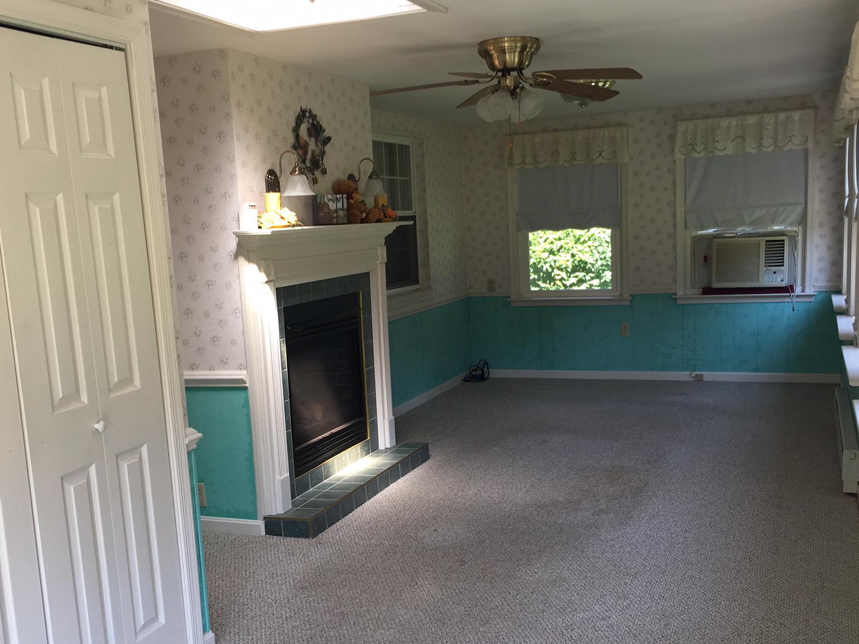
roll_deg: +3.0
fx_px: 943
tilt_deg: -9.5
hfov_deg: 48.9
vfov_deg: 37.6
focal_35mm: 38
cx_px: 402
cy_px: 386
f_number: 2.2
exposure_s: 1/60
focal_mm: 4.15
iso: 25
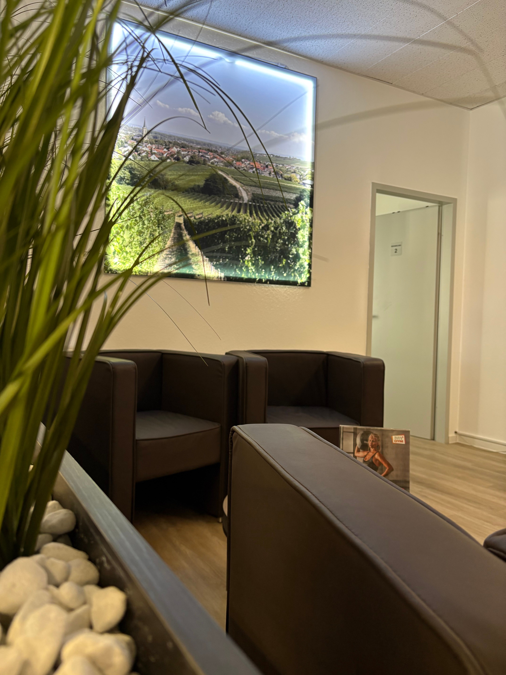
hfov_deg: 53.1
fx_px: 507
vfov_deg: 67.3
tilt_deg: -1.5
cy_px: 338
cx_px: 253
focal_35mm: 26
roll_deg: -0.6
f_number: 1.6
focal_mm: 5.96
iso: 160
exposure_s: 1/50
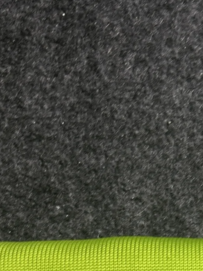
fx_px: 750
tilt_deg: -52.6
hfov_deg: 14.8
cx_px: 262
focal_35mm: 96
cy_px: 370
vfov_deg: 18.7
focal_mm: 5.7
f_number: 1.5
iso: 80
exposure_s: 1/50
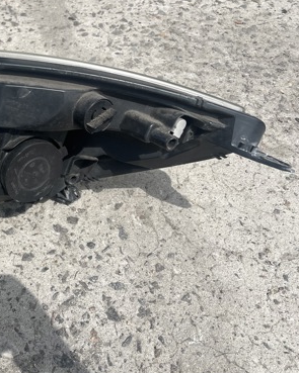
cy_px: 153
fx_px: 487
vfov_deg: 41.9
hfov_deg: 31.1
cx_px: -13
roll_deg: +8.1
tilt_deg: -44.6
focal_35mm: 44
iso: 50
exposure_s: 1/3460
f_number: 1.5
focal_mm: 5.7
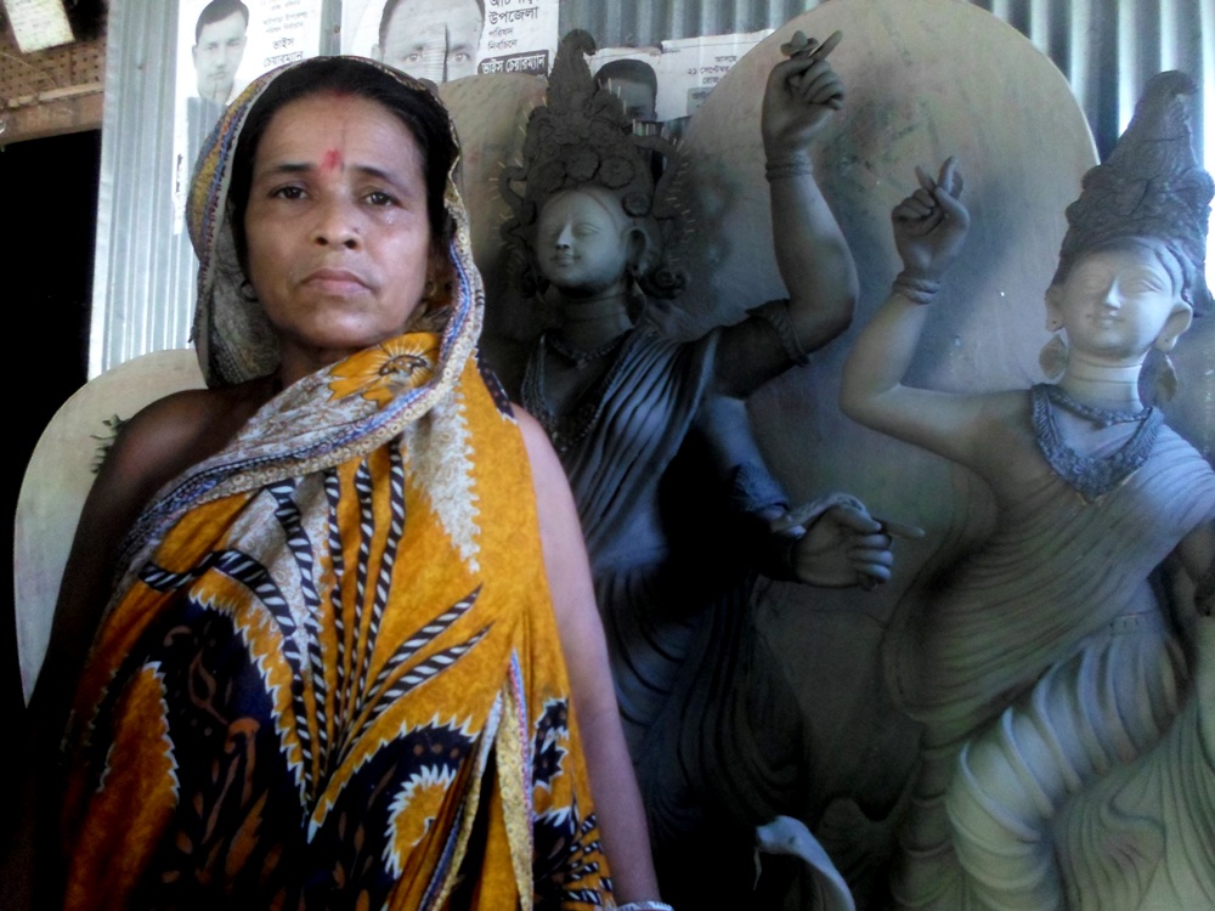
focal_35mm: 25
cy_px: 456
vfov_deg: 54.9
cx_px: 608
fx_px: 877
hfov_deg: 69.4
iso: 320
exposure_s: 1/30
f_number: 2.5
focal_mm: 4.5
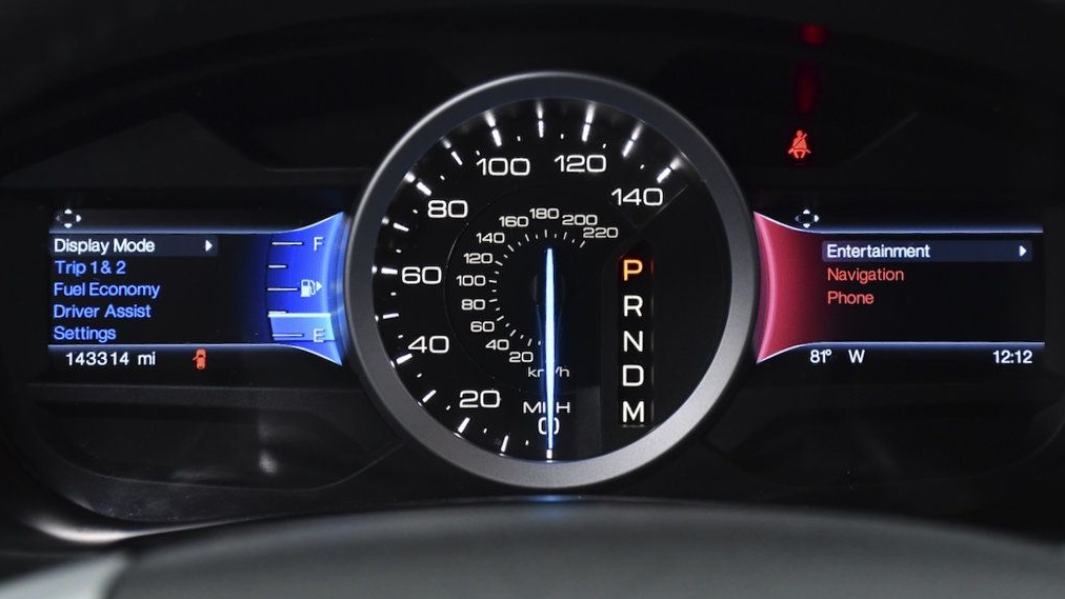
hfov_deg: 29.7
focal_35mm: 71
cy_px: 244
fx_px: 2005
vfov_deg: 17.0
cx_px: 537
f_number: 4.5
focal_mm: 45
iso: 2500
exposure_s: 1/200
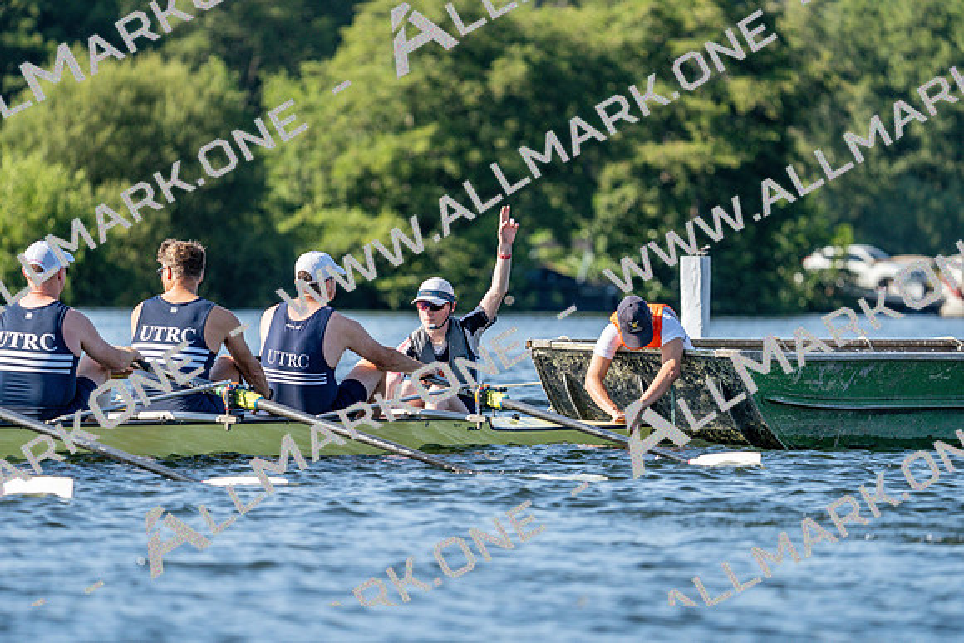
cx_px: 482
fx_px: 9695
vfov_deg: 3.8
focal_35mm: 362
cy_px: 322
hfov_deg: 5.7
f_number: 6.3
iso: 500
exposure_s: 1/1600
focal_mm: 362
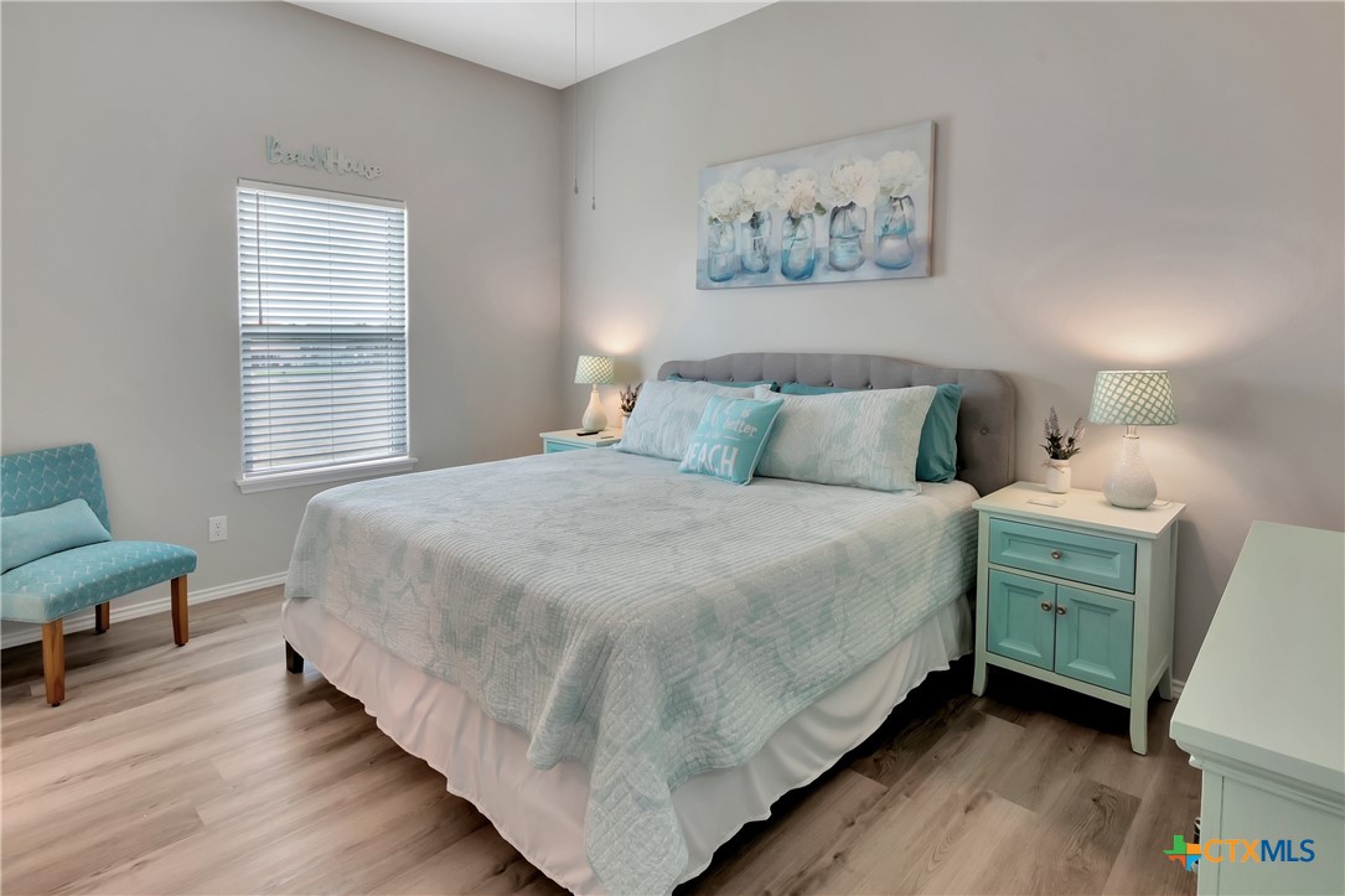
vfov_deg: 67.4
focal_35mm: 18
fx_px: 672
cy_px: 448
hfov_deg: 90.0
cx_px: 672
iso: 400
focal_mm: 12
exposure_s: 1/15
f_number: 11
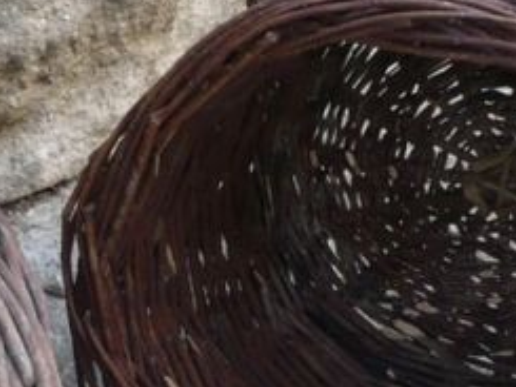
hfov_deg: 13.7
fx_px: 2133
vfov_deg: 10.1
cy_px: 541
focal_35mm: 143
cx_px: 65
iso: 100
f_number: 2.8
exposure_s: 1/125
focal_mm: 5.8
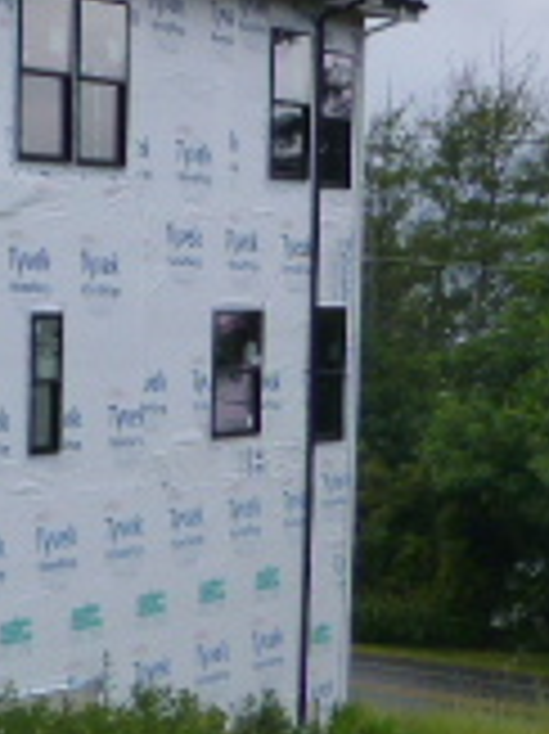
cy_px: 306
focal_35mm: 118
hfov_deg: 11.0
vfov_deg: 16.7
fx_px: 2499
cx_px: -662
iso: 160
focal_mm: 5.4
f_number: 4
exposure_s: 1/500
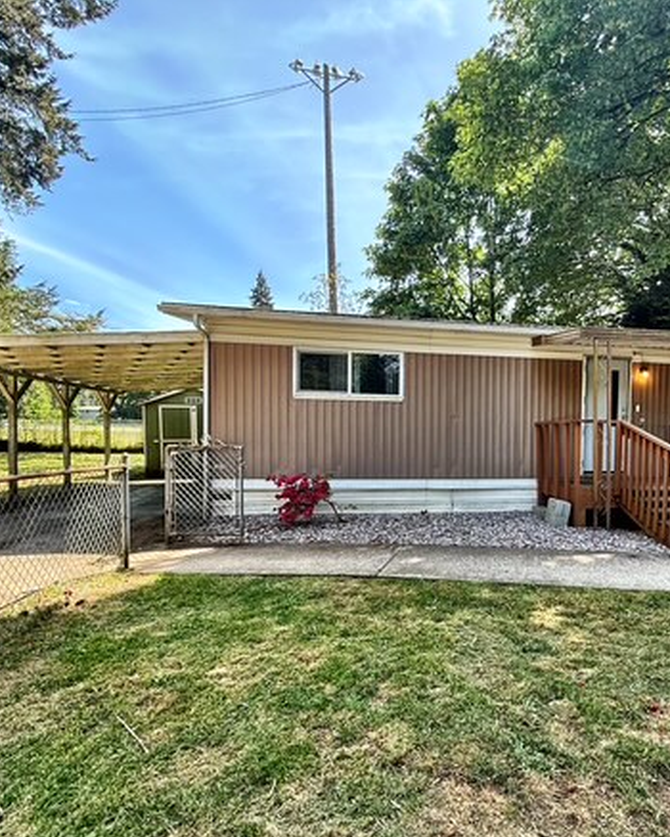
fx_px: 495
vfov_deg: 80.1
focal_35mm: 20
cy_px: 458
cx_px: 463
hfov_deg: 65.7
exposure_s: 1/198
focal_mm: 2.22
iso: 64
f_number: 2.2
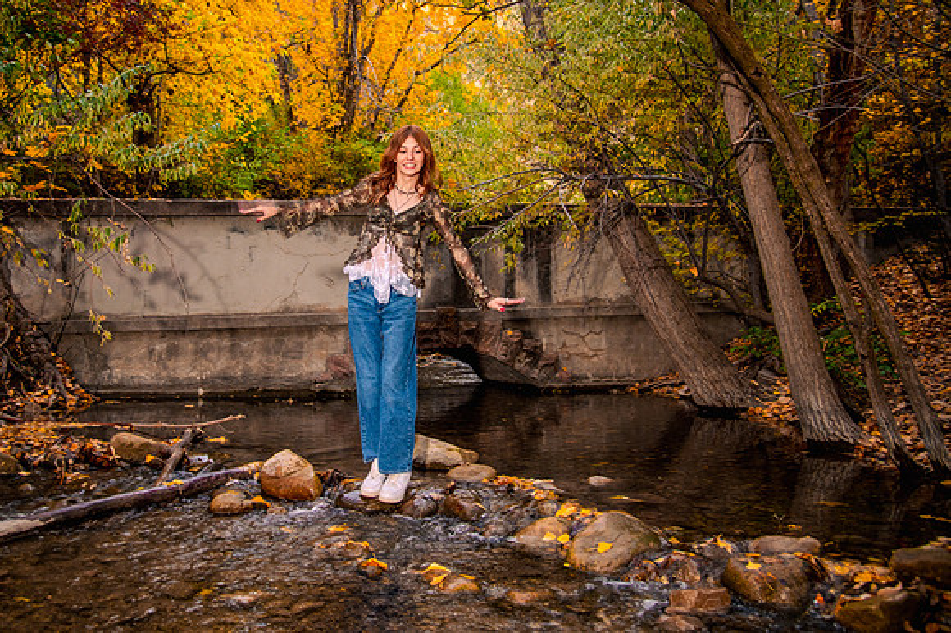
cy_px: 260
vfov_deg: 41.1
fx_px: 840
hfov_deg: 58.7
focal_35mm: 32
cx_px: 391
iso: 1250
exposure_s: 1/80
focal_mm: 27
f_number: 4
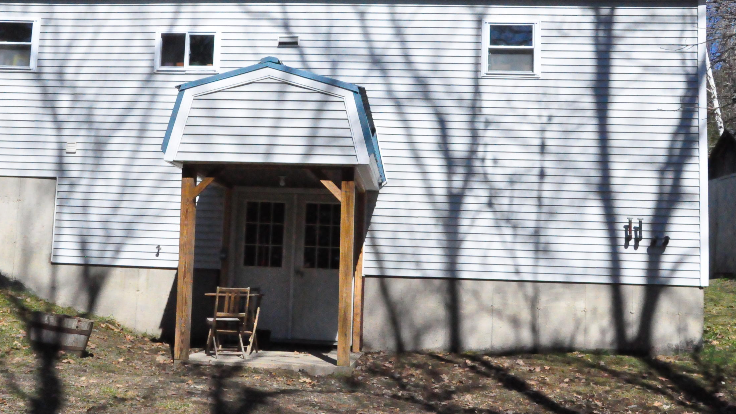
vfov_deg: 23.5
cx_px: 320
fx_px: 995
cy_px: 177
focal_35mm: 51
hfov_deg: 40.5
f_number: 16
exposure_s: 1/4000
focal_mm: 24
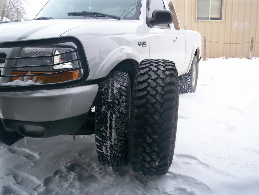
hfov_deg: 51.4
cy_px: 98
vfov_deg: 39.7
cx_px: 130
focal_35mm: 36
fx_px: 269
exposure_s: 1/113
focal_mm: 5.9
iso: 100
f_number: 4.5
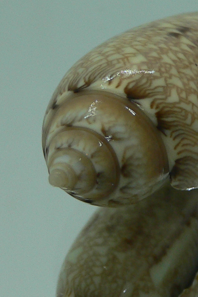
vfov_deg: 20.8
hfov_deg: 13.9
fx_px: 809
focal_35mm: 98
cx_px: 167
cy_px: 145
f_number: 2.8
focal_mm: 4.6
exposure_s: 1/60
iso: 80
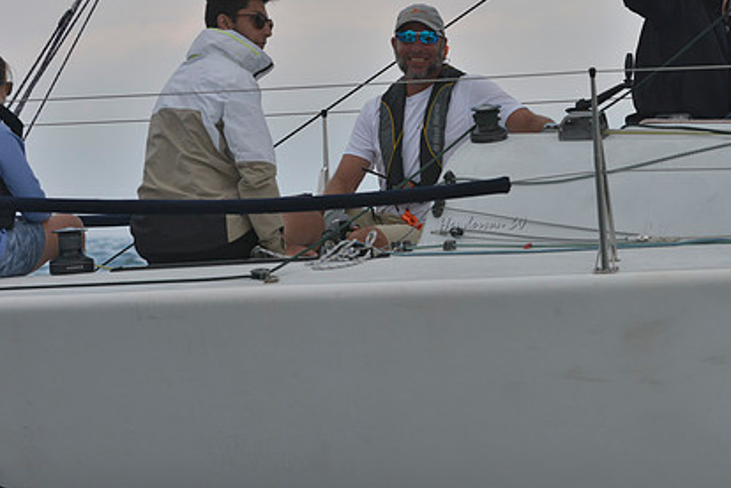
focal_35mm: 280
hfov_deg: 7.4
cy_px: 174
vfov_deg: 4.9
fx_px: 5685
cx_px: 392
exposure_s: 1/800
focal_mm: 200
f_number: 8
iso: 280
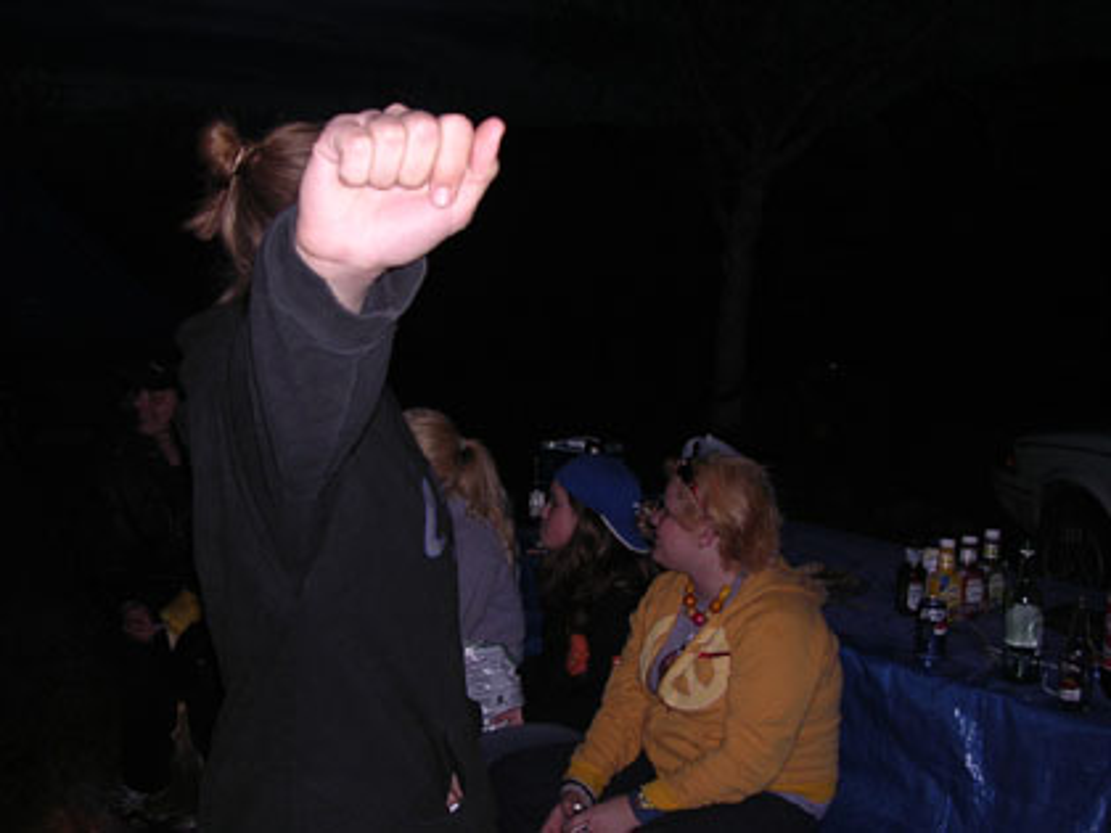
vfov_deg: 37.7
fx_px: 1220
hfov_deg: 49.0
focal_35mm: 38
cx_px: 556
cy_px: 416
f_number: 2.8
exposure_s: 1/60.1
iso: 100
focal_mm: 5.8
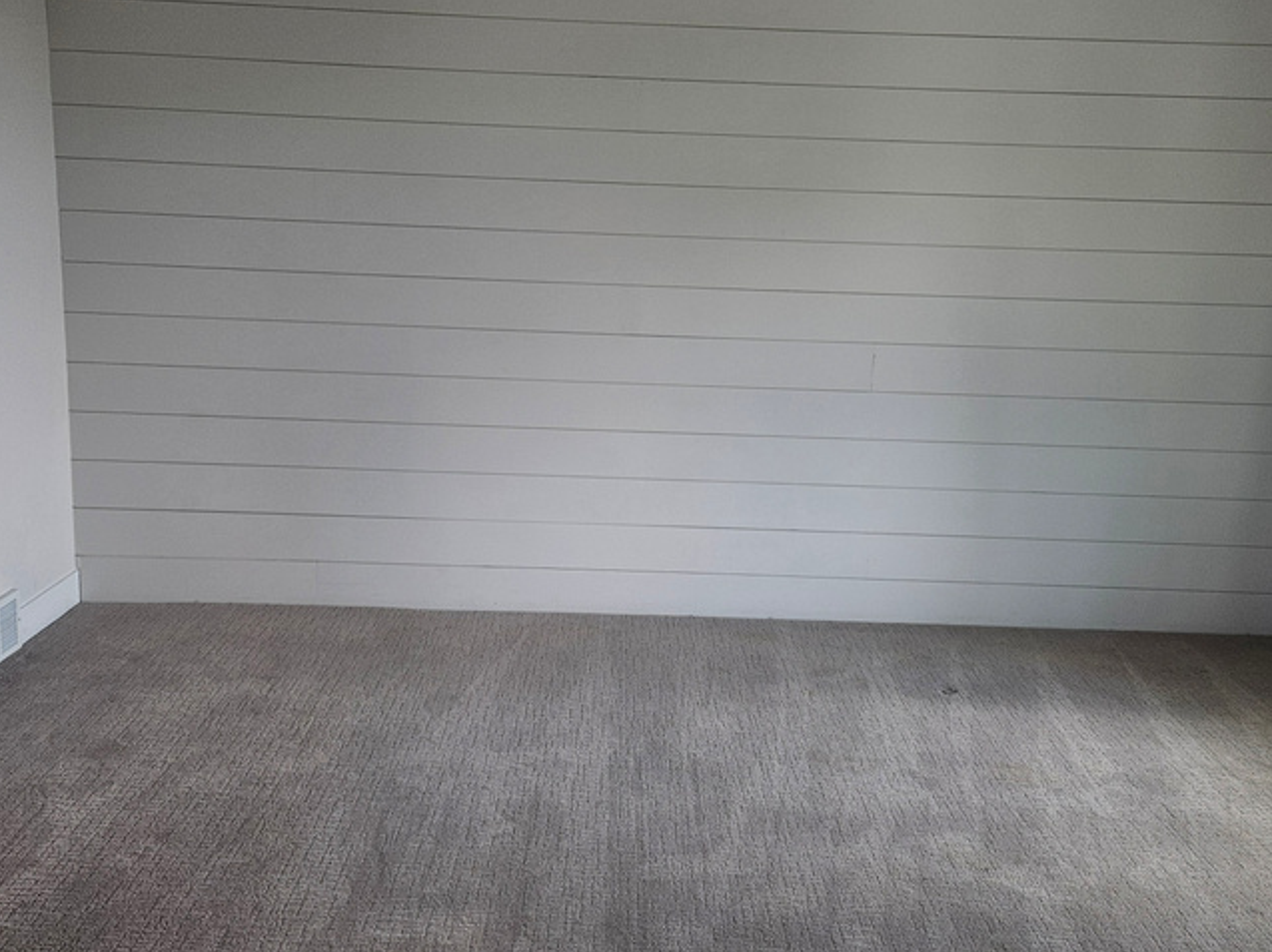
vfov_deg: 38.6
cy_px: 491
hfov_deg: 50.1
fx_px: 1359
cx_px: 675
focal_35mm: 37
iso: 100
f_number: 1.8
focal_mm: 5.4
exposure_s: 1/207
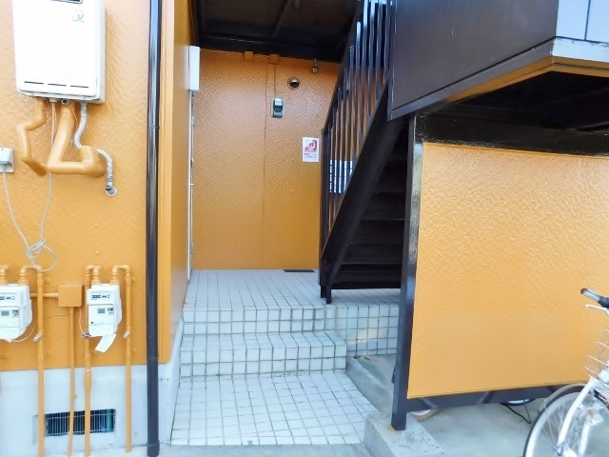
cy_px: 228
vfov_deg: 58.9
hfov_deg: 73.9
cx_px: 304
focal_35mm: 23
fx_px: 405
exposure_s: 1/60
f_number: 3
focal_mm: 4
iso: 125
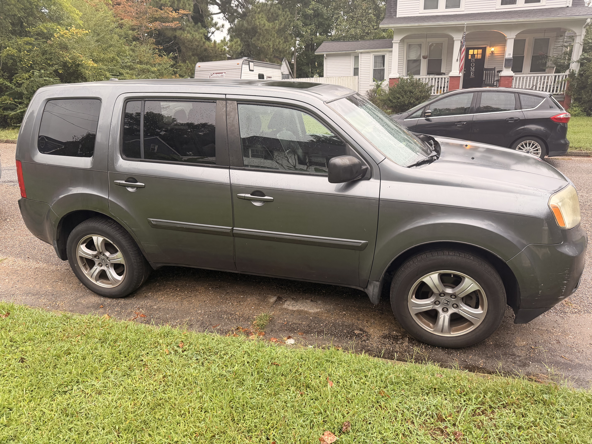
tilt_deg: -18.9
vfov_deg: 56.8
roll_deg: +1.1
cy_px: 222
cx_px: 296
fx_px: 410
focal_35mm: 24
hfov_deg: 71.6
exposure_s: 1/105
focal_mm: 6.76
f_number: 1.78
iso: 200
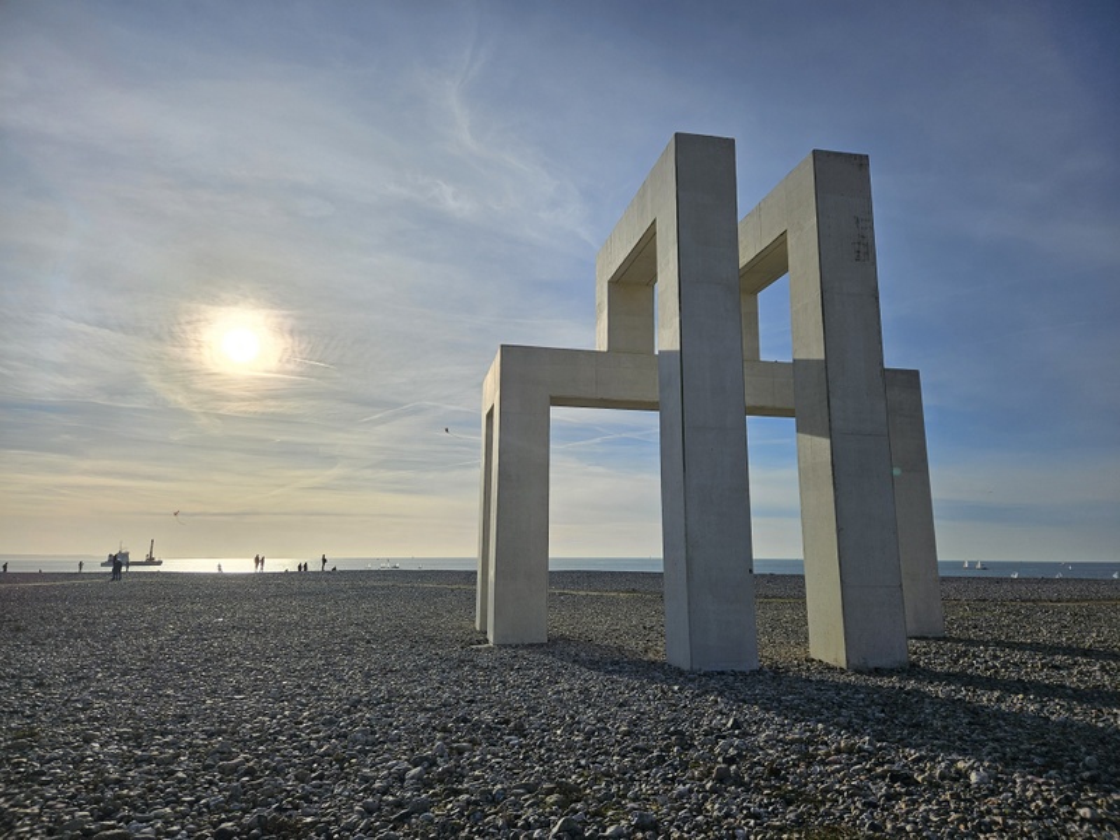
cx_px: 560
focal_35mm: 23
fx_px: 744
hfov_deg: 73.9
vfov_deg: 58.9
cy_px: 420
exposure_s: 1/8561
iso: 25
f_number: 1.8
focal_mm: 5.4
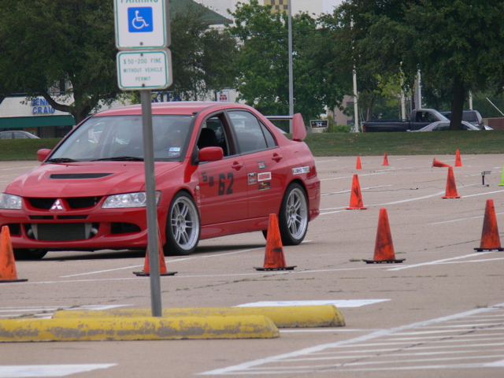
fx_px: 5897
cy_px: 189
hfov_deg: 4.9
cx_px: 252
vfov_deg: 3.7
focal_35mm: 405
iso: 100
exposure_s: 1/640
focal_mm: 85.6
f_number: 5
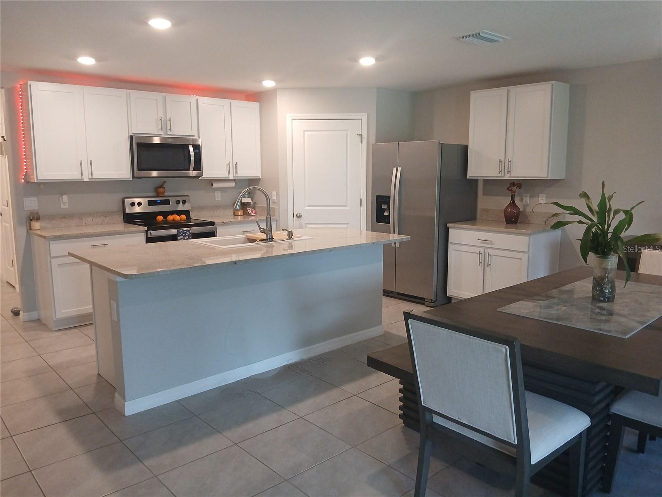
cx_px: 331
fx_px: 497
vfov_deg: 53.1
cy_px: 248
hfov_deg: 67.3
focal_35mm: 26
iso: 200
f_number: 1.8
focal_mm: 3.98
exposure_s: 1/40
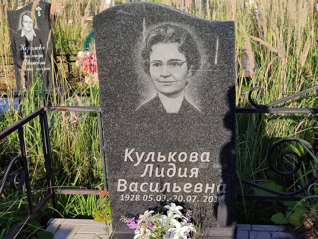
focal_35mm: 25
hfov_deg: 69.4
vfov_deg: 54.9
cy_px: 120
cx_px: 159
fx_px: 230
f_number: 1.9
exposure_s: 1/570
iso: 50
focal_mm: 6.04
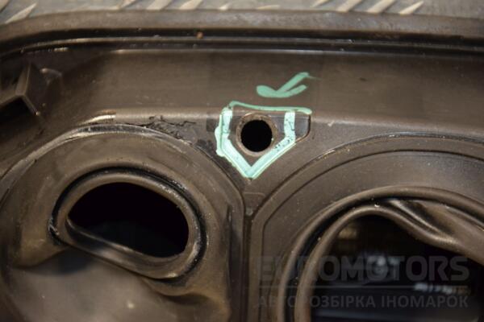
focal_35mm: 158
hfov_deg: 13.0
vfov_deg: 8.7
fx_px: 2117
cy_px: 161
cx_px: 242
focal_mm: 105
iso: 800
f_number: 5.6
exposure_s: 1/60
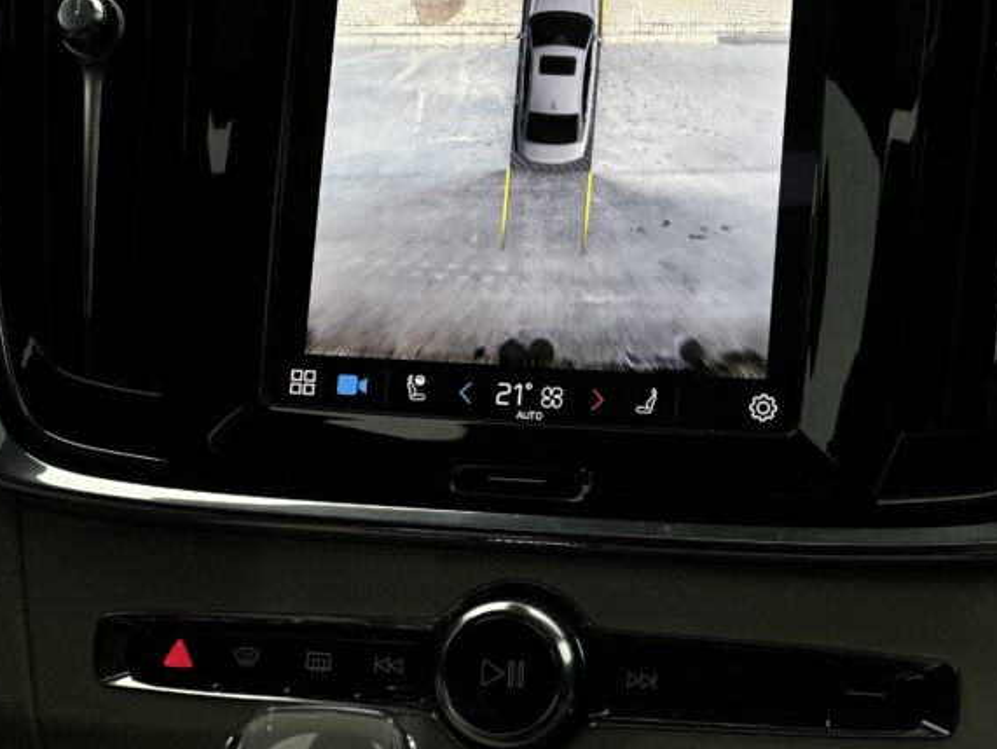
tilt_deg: -8.9
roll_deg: -1.2
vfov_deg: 10.7
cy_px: 94
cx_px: 588
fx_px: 3977
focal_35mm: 138
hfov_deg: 14.3
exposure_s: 1/121
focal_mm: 9
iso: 32
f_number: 2.8
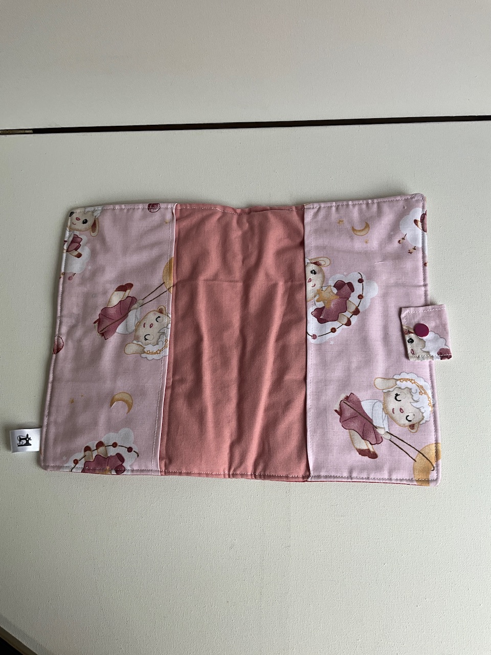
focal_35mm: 29
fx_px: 548
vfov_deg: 61.7
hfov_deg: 48.2
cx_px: 246
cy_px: 328
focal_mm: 3
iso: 20
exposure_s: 1/227
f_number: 1.8
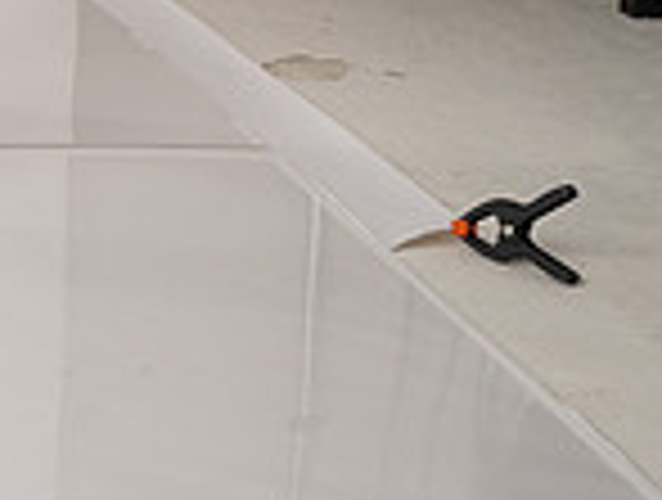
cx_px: -338
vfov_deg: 13.0
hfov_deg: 16.8
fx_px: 2032
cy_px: -331
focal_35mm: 106
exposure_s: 1/200
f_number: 5
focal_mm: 28
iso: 200
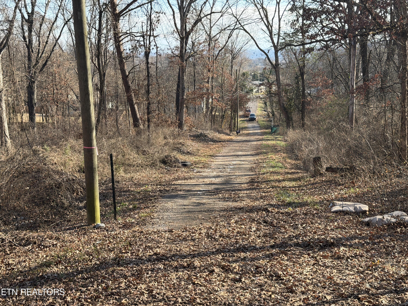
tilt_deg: -9.7
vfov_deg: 30.3
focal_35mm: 48
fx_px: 566
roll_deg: +1.9
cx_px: 204
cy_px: 153
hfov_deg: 39.7
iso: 100
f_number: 1.78
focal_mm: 6.76
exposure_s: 1/1543
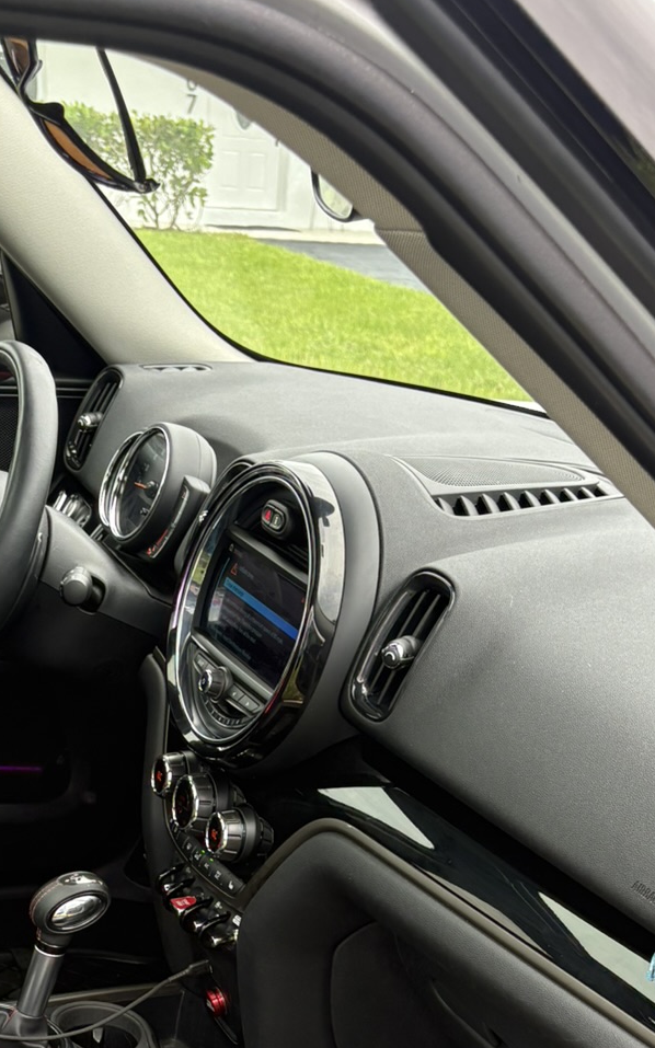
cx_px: 143
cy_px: 971
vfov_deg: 32.6
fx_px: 1685
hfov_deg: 21.7
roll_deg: -2.7
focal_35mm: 59
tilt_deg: -25.0
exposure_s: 1/274
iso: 64
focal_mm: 5.96
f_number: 1.6
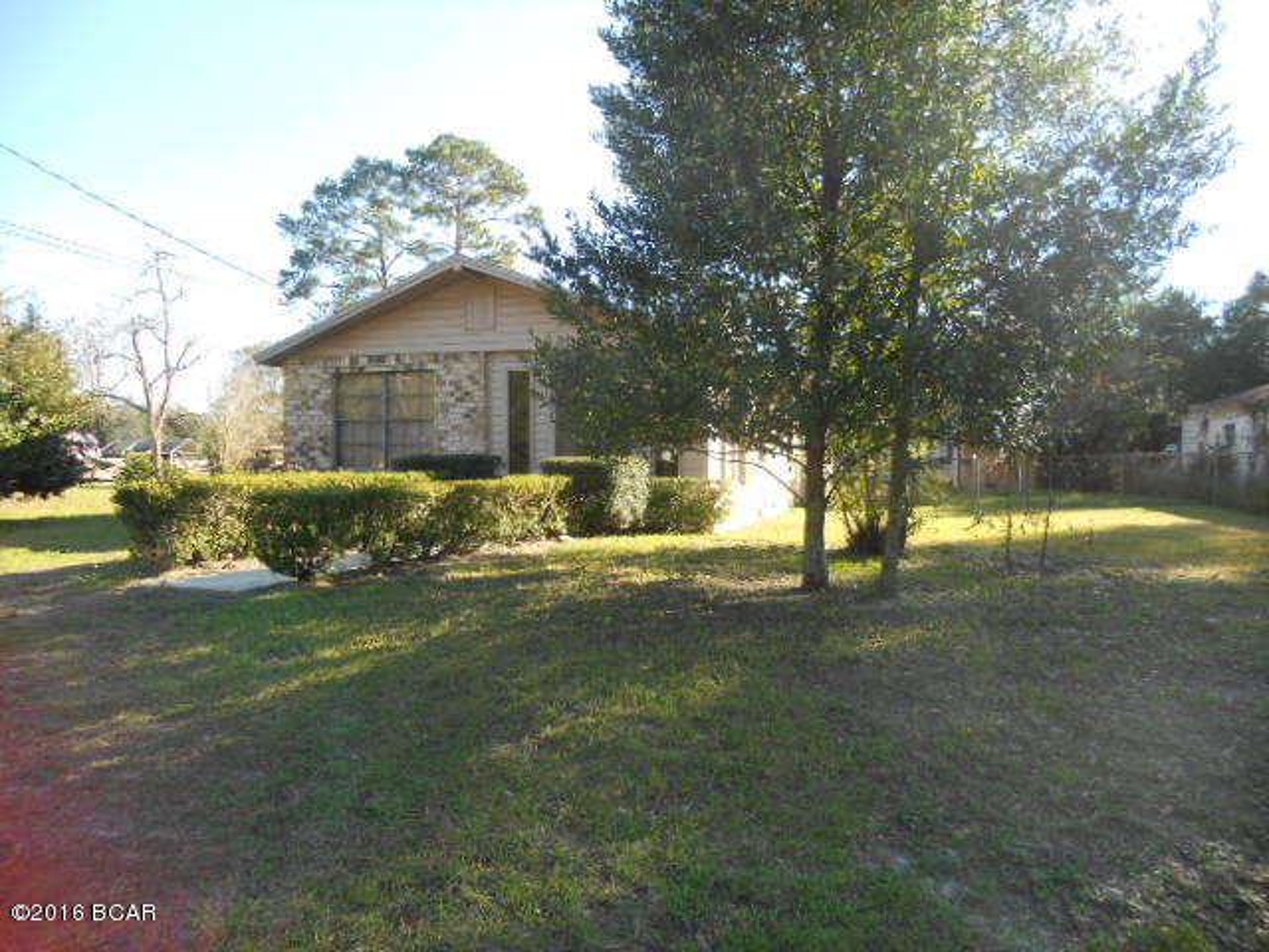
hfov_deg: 67.3
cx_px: 634
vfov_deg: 53.1
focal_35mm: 26
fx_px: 953
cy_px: 476
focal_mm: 4.6
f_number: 3.2
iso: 80
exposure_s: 1/160
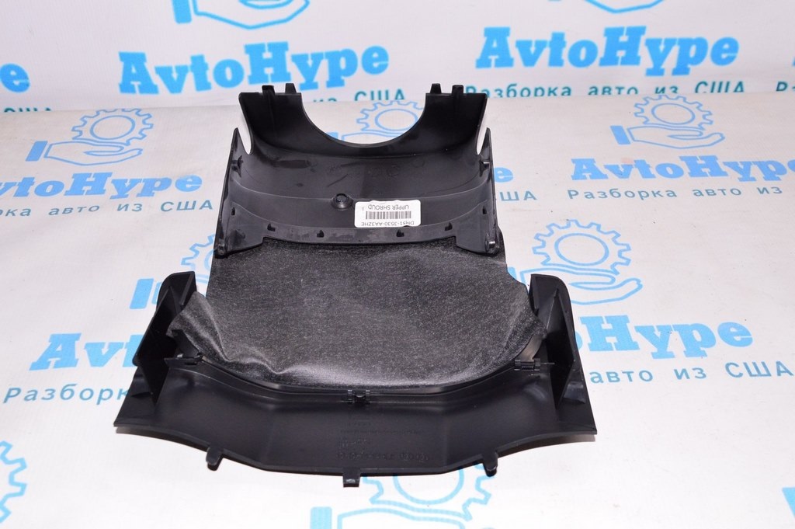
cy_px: 264
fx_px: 861
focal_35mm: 39
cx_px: 398
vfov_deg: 34.2
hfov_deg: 49.6
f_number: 8
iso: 1600
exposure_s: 1/200
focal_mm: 26
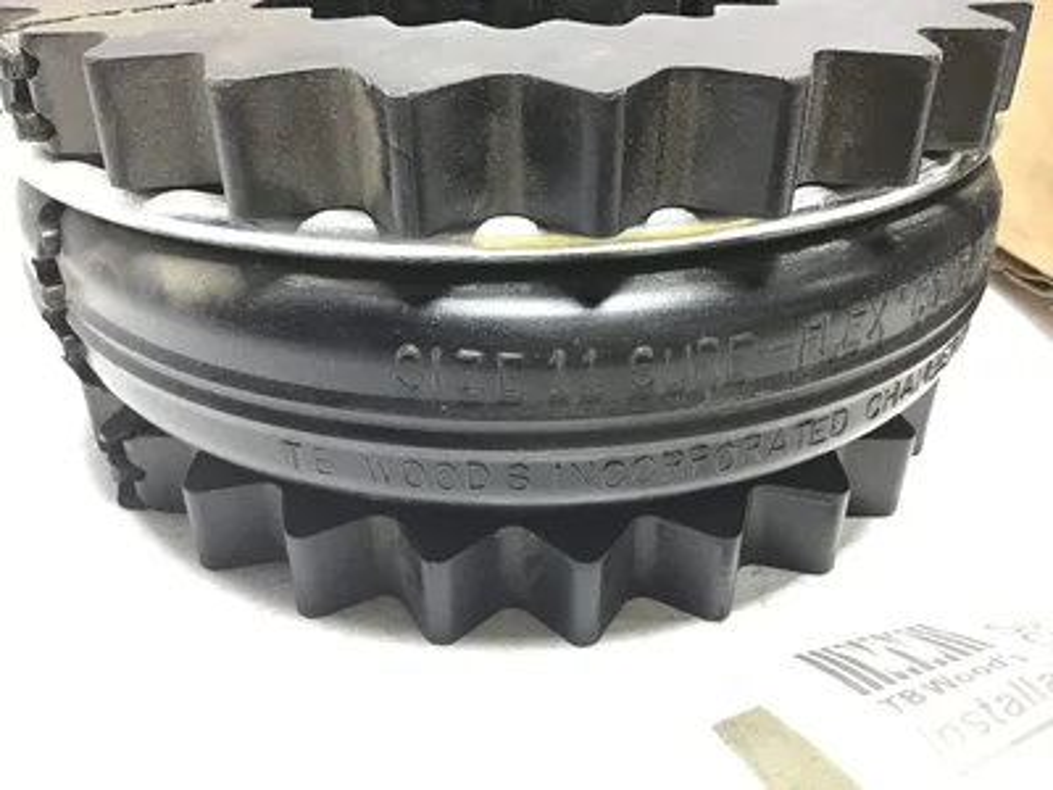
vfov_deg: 45.4
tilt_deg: -31.6
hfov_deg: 58.4
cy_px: 395
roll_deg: +0.9
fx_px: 943
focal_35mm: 31
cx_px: 526
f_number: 2.4
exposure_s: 1/30
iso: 40
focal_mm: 3.3
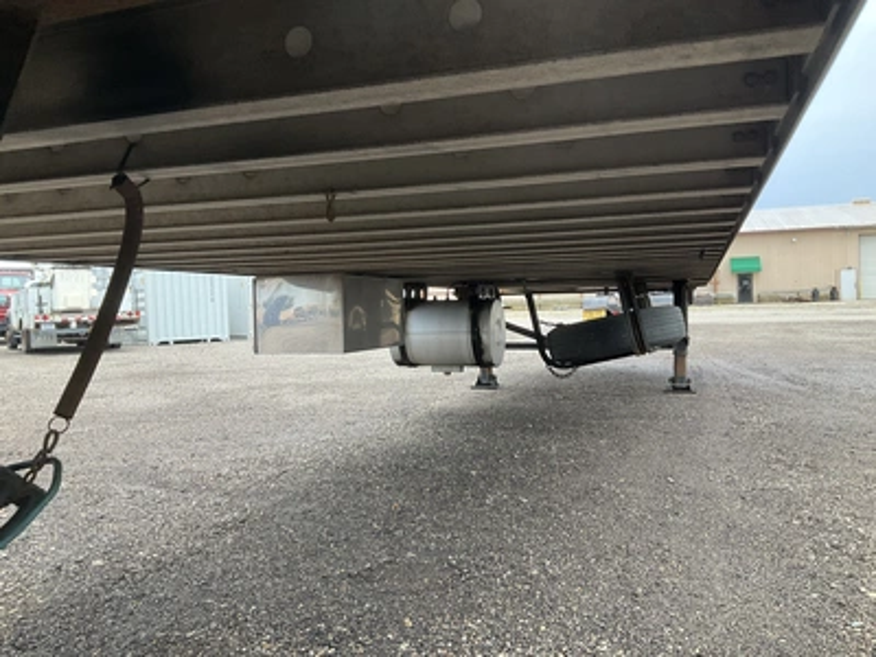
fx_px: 734
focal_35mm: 29
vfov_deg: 48.2
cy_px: 328
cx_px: 438
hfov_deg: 61.7
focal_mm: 3
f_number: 1.8
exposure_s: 1/122
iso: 64
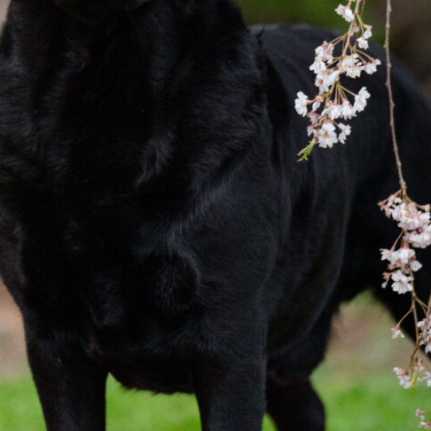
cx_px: 99
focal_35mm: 392
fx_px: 5522
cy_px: 117
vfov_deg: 4.5
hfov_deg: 4.5
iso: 4000
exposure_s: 1/5000
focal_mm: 140
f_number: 2.8
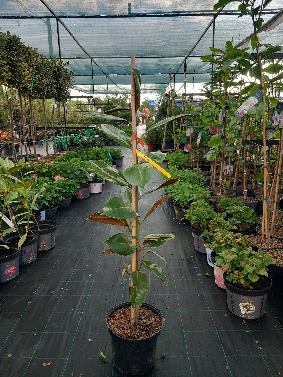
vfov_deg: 65.3
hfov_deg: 51.4
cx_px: 142
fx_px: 294
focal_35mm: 27
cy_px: 188
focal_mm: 4
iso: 20
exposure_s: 1/50
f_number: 1.8
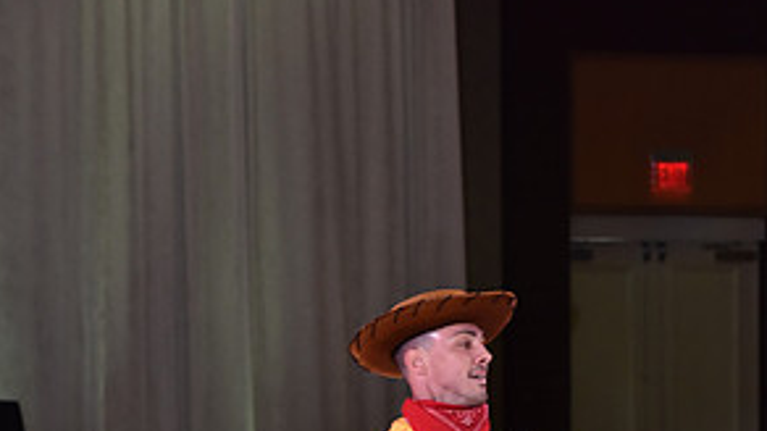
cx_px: 479
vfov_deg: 5.2
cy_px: 686
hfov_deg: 9.3
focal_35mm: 233
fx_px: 4737
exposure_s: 1/250
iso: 1600
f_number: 6.3
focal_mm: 112
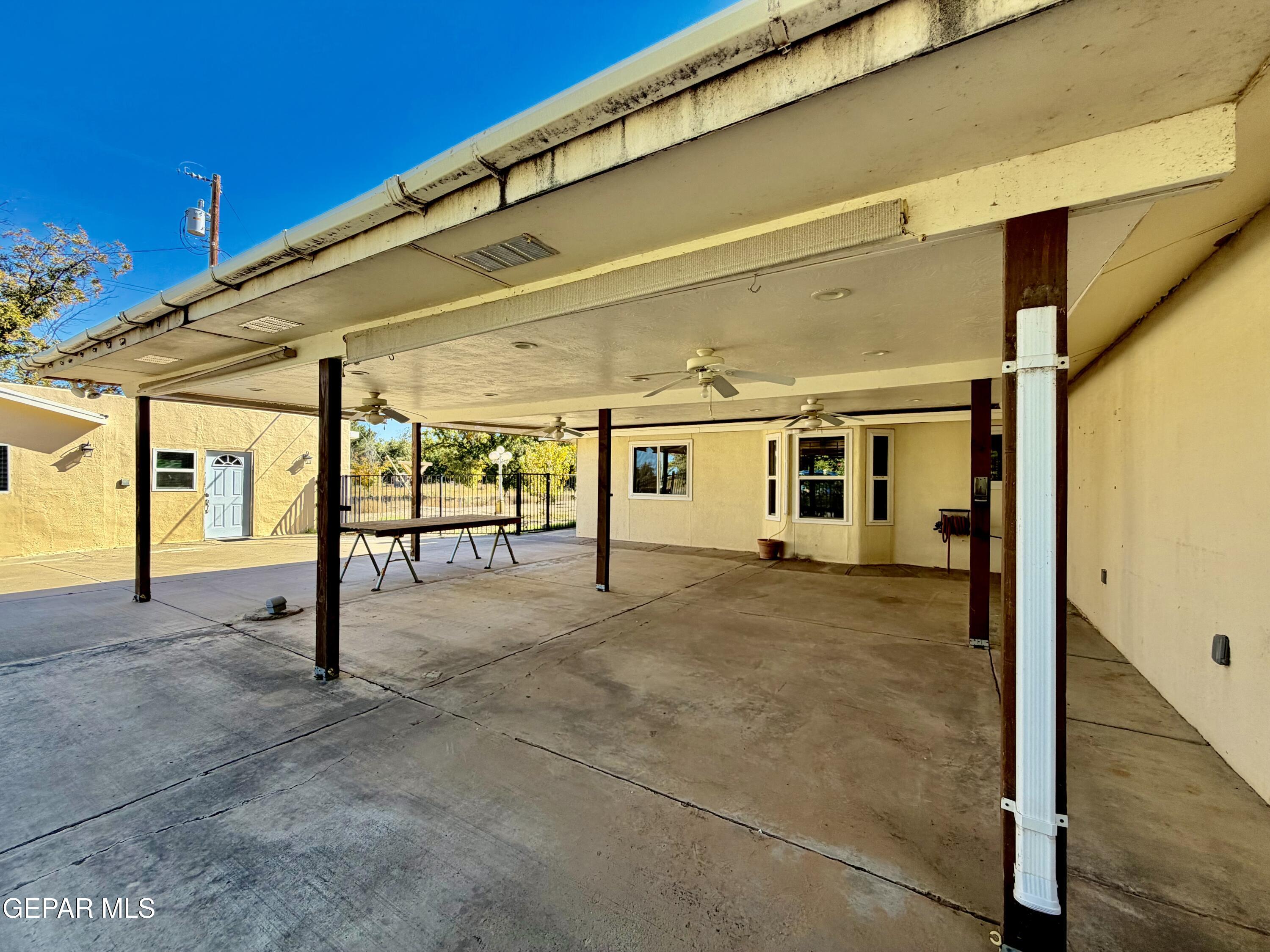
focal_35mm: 14
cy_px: 476
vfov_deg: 85.7
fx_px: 514
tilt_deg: +0.7
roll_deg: -1.3
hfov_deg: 102.1
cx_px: 635
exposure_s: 1/313
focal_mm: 2.22
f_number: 2.2
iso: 50
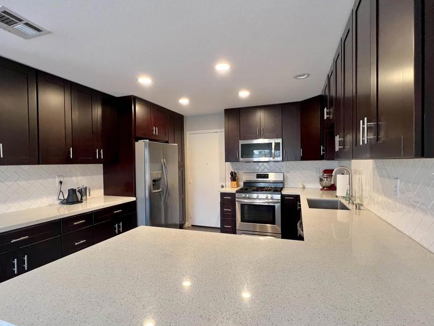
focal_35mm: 17
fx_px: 213
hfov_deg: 91.0
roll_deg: +1.4
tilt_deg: -1.1
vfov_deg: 74.7
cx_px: 215
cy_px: 168
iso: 250
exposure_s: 1/60
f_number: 1.8
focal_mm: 1.57
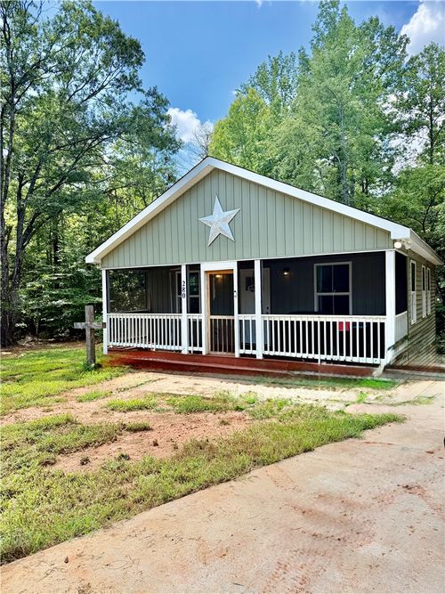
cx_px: 222
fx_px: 412
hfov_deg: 56.8
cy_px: 297
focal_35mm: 24
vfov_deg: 71.6
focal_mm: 6.76
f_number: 1.78
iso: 100
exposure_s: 1/2000
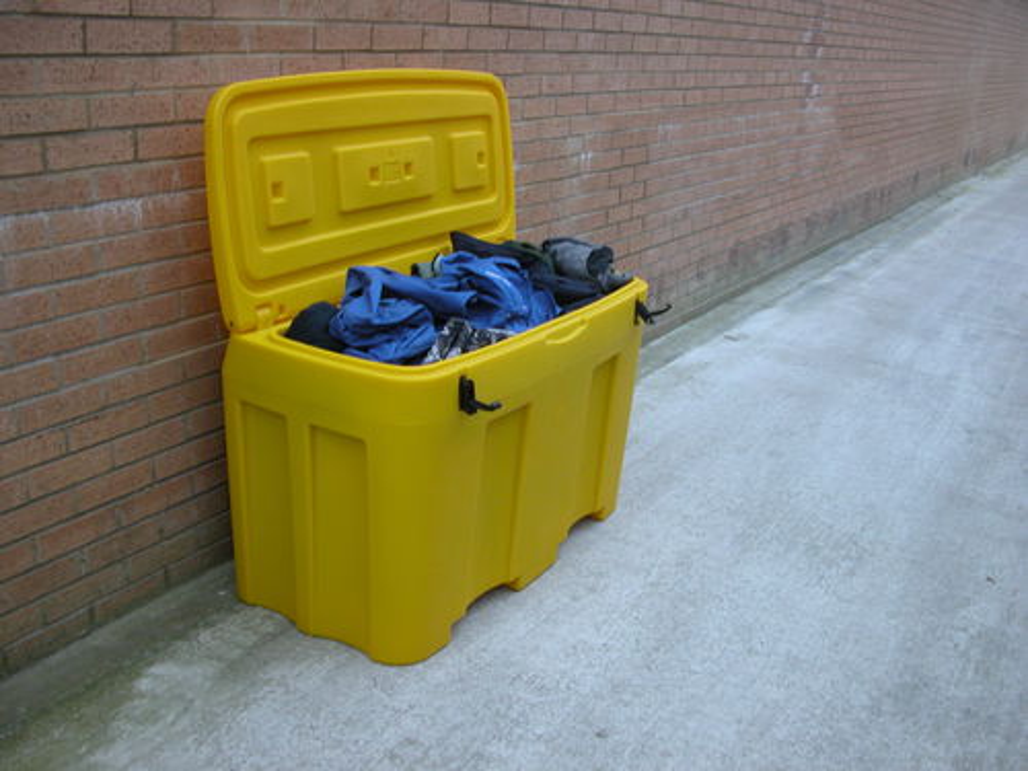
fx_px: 1039
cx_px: 514
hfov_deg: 52.6
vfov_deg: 40.7
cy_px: 386
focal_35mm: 35
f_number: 2.8
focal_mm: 8.9
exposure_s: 1/33.4
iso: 100
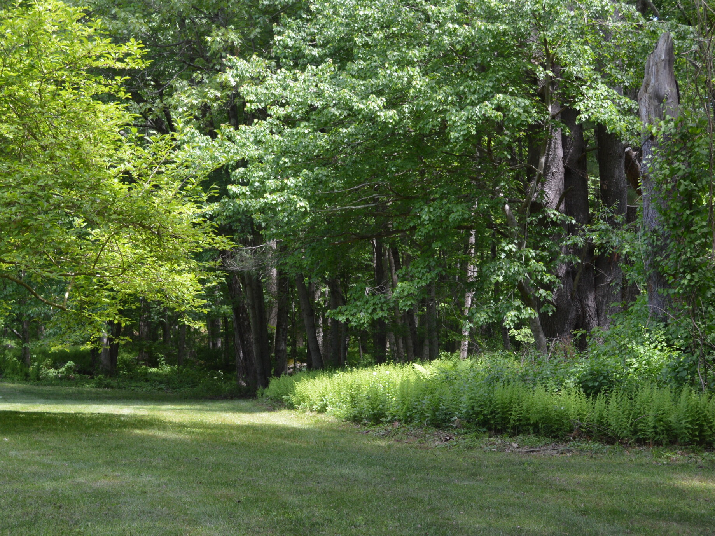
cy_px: 292
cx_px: 342
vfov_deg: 21.1
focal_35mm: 70
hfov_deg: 27.9
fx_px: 1442
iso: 280
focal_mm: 29
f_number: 5.6
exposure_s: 1/125
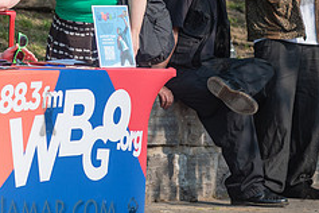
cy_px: -18
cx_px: 52
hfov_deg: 4.1
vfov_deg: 2.8
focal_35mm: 499
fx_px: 4421
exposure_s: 1/1000
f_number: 4.5
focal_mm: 200
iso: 200
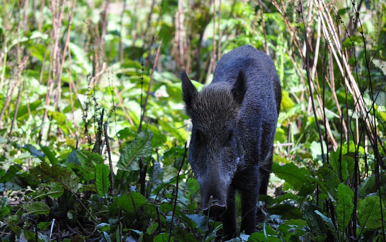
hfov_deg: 6.9
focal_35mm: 306
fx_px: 3219
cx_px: 193
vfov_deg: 4.3
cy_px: 121
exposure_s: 1/250
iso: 500
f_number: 5.6
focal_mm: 200
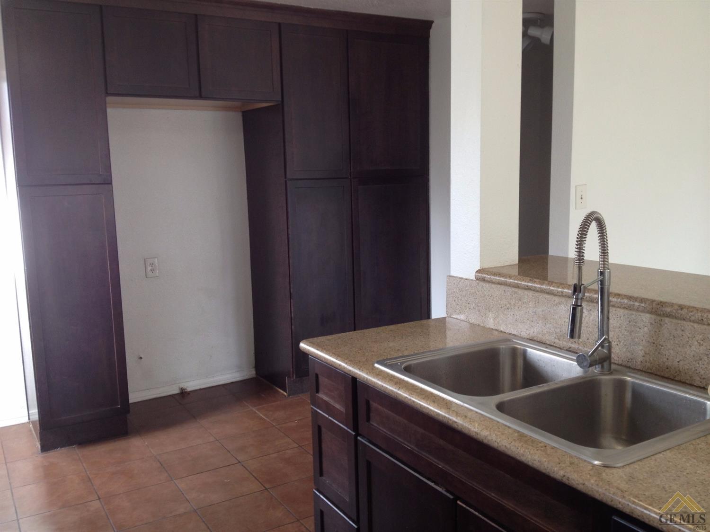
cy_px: 266
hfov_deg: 52.6
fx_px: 718
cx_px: 355
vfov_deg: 40.7
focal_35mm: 35
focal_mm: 4.28
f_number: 2.4
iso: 50
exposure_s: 1/33
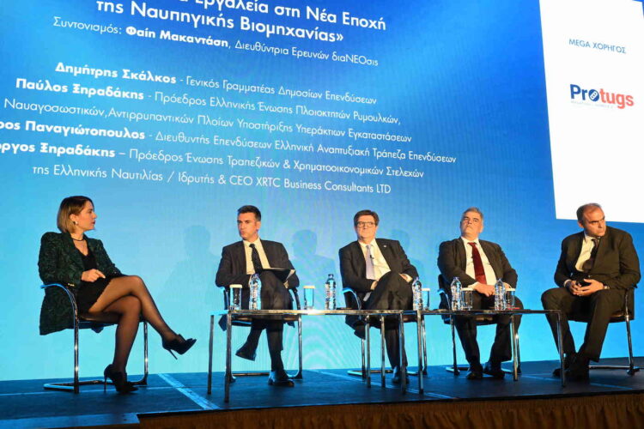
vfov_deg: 36.9
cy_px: 214
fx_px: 644
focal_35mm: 36
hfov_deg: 53.1
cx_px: 322
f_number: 6.3
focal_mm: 36
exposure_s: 1/80
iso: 1600
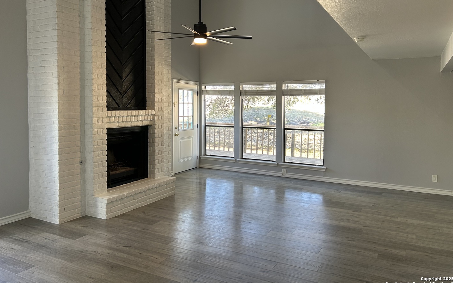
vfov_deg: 44.3
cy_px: 114
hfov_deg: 66.5
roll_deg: +0.6
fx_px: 346
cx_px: 224
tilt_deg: -3.0
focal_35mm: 28
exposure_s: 1/60
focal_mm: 5.7
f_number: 1.5
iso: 64
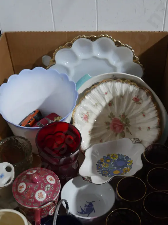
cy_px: 123
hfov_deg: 26.5
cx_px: 78
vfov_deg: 34.9
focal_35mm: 55
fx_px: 356
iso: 1600
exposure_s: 1/60
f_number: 4.6
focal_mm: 21
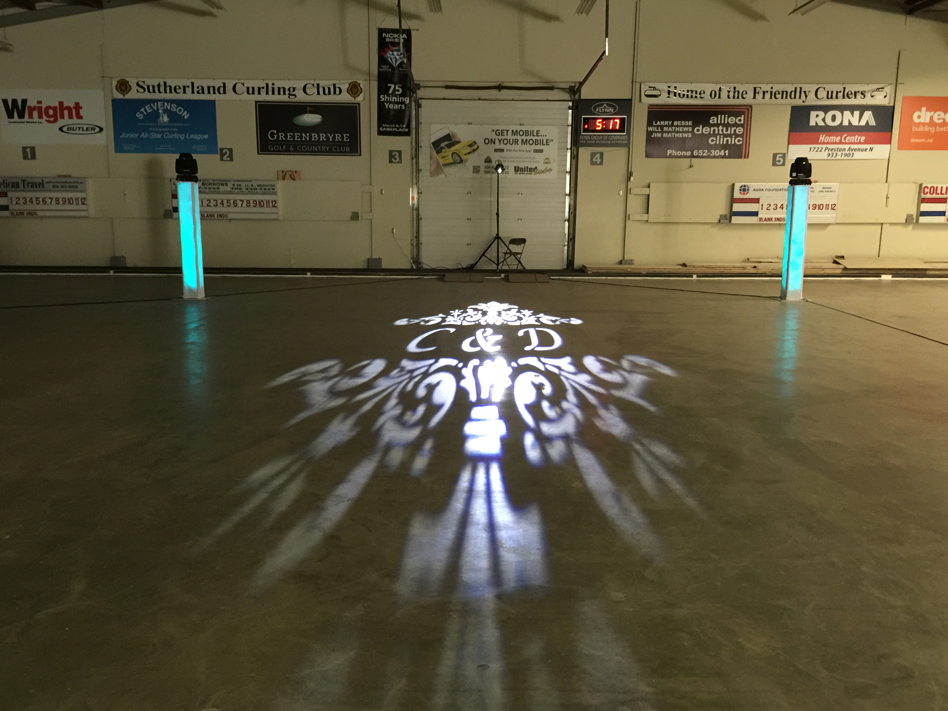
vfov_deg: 46.8
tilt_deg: -11.4
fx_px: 822
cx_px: 487
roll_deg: -0.8
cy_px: 366
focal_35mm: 30
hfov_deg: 60.0
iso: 125
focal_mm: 4.15
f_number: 2.2
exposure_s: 1/10
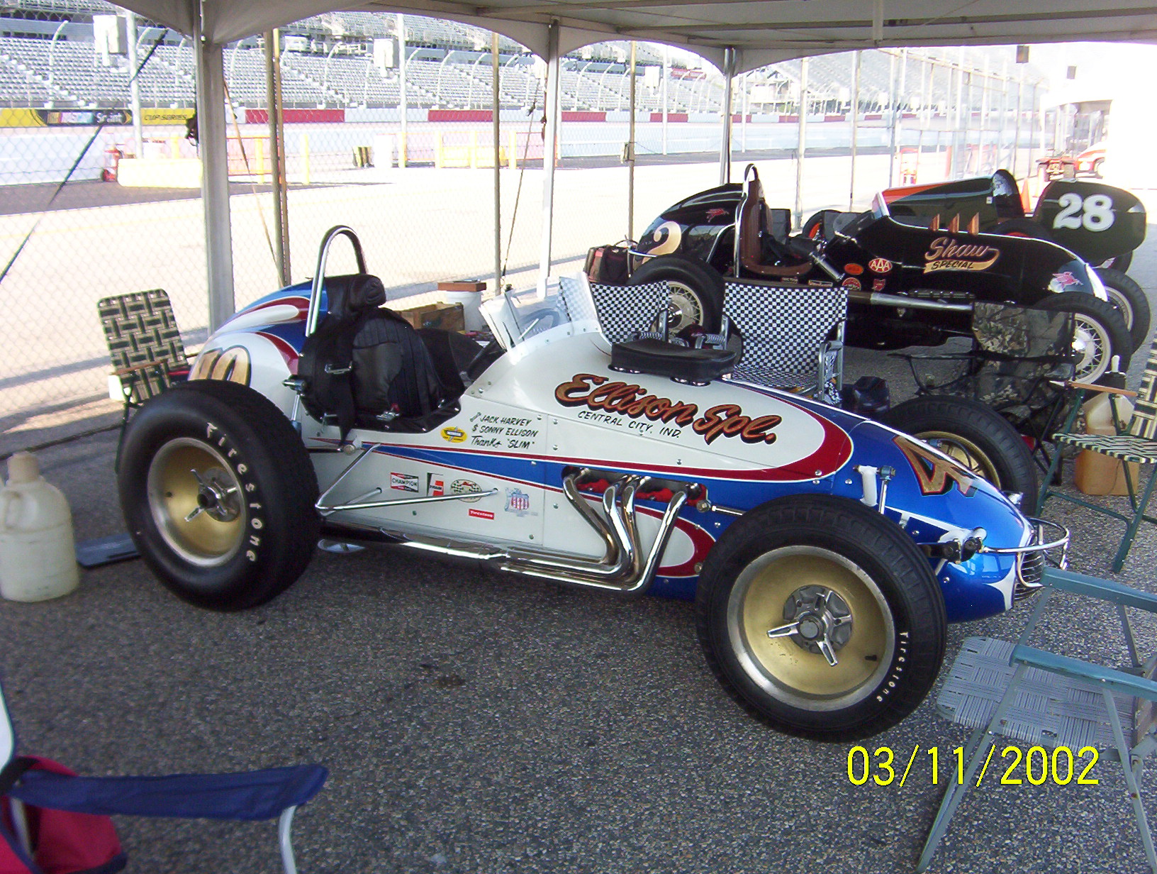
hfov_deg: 51.2
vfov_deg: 39.8
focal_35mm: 36
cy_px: 437
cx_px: 578
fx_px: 1206
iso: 100
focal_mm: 5.54
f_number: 2.76
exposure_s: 1/396
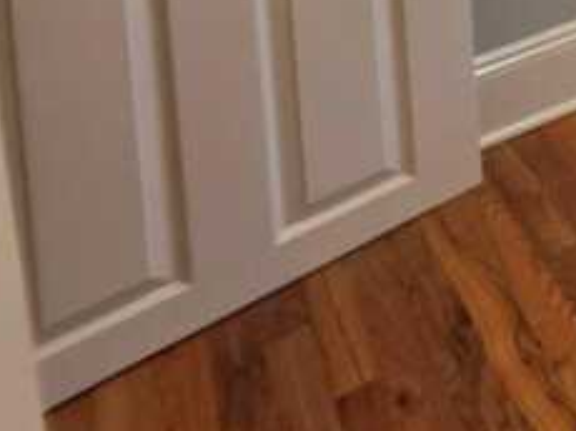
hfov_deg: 18.3
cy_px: -421
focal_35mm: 58
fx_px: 964
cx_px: 1202
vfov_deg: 17.9
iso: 200
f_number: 1.9
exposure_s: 1/120
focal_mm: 2.2
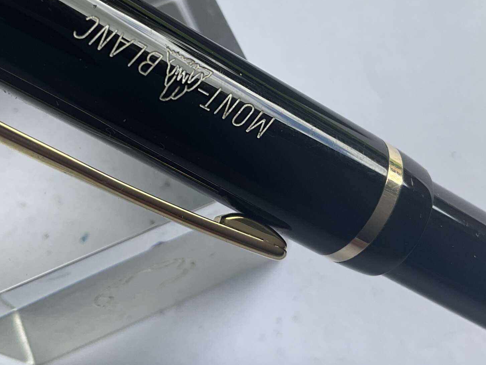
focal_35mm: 51
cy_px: 102
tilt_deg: -65.4
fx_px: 716
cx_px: 219
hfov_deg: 37.5
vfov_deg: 28.2
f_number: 1.8
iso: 20
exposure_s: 1/142
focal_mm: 3
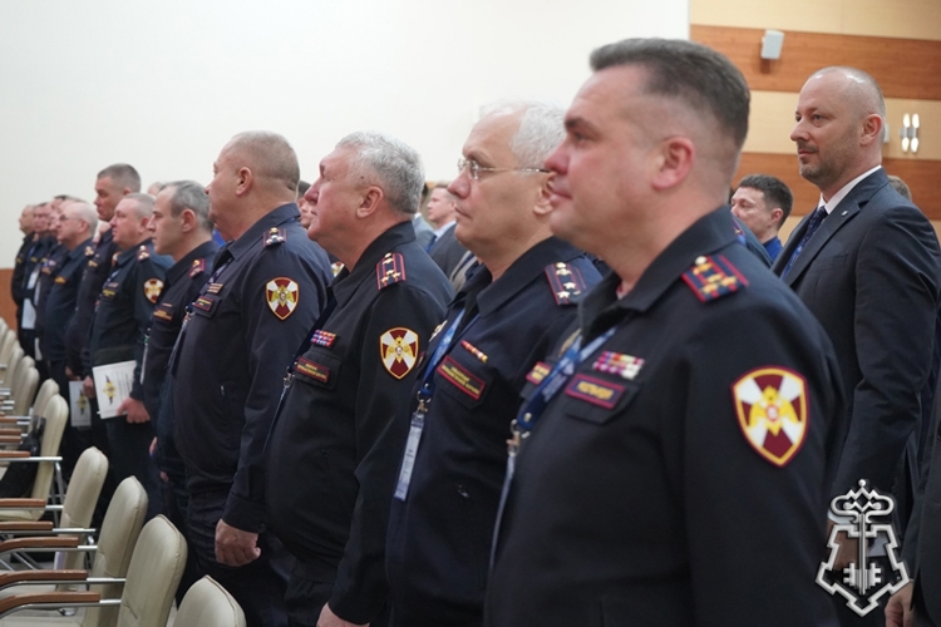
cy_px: 314
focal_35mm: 64
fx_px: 1673
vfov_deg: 21.2
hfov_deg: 31.4
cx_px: 470
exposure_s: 1/160
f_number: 5.6
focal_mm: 64
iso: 8000
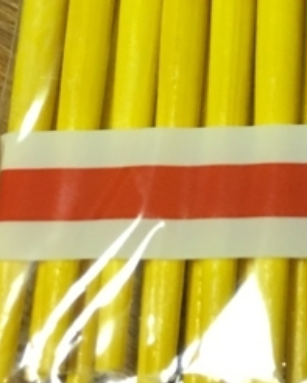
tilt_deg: -59.2
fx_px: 1339
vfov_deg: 14.9
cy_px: -227
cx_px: 316
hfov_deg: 12.9
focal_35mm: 118
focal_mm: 4.15
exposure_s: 1/15
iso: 50
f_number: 2.2
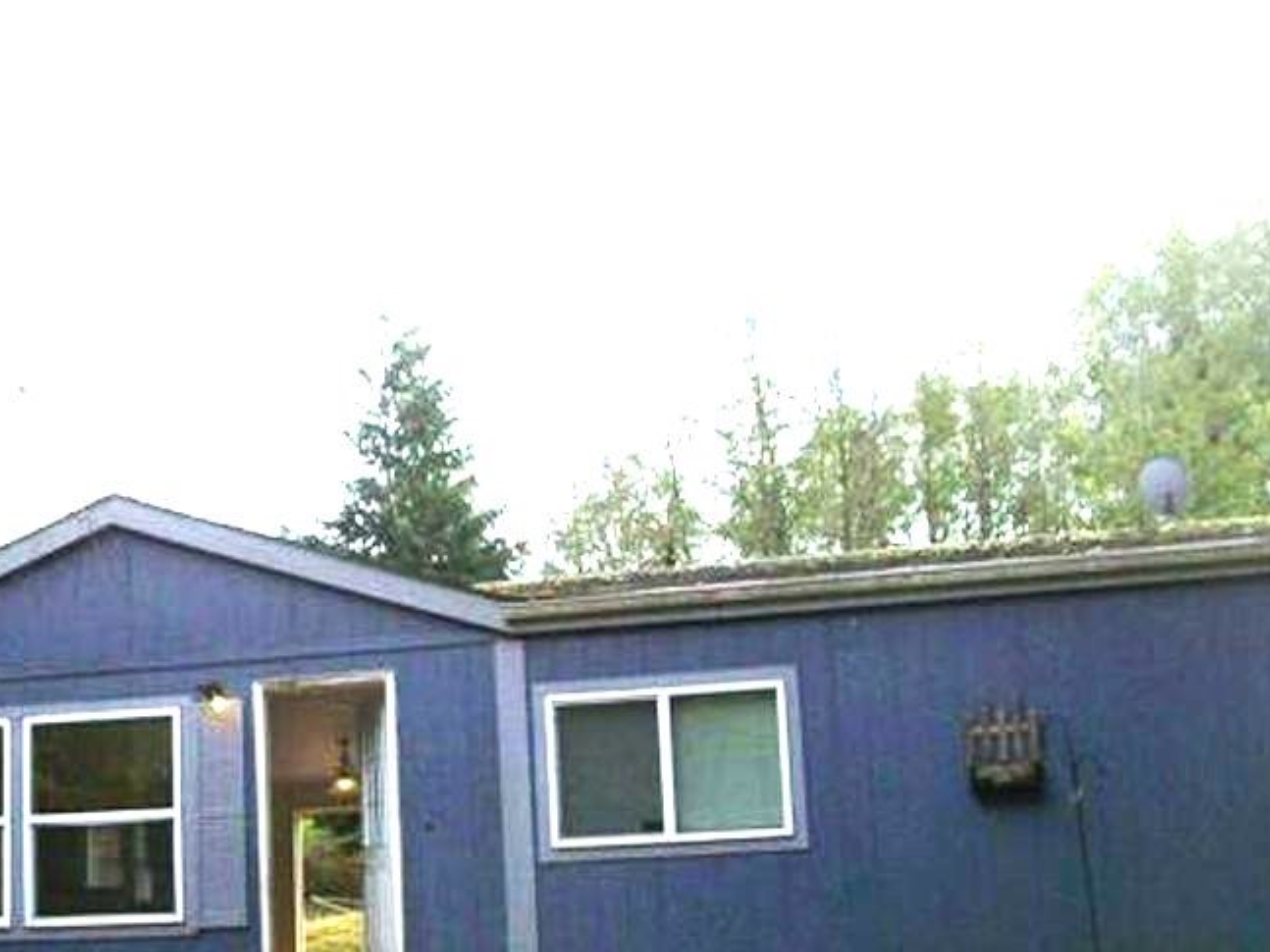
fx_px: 2091
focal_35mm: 57
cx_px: 275
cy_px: 607
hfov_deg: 32.9
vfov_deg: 25.6
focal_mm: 6
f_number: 2.7
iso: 64
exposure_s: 1/500
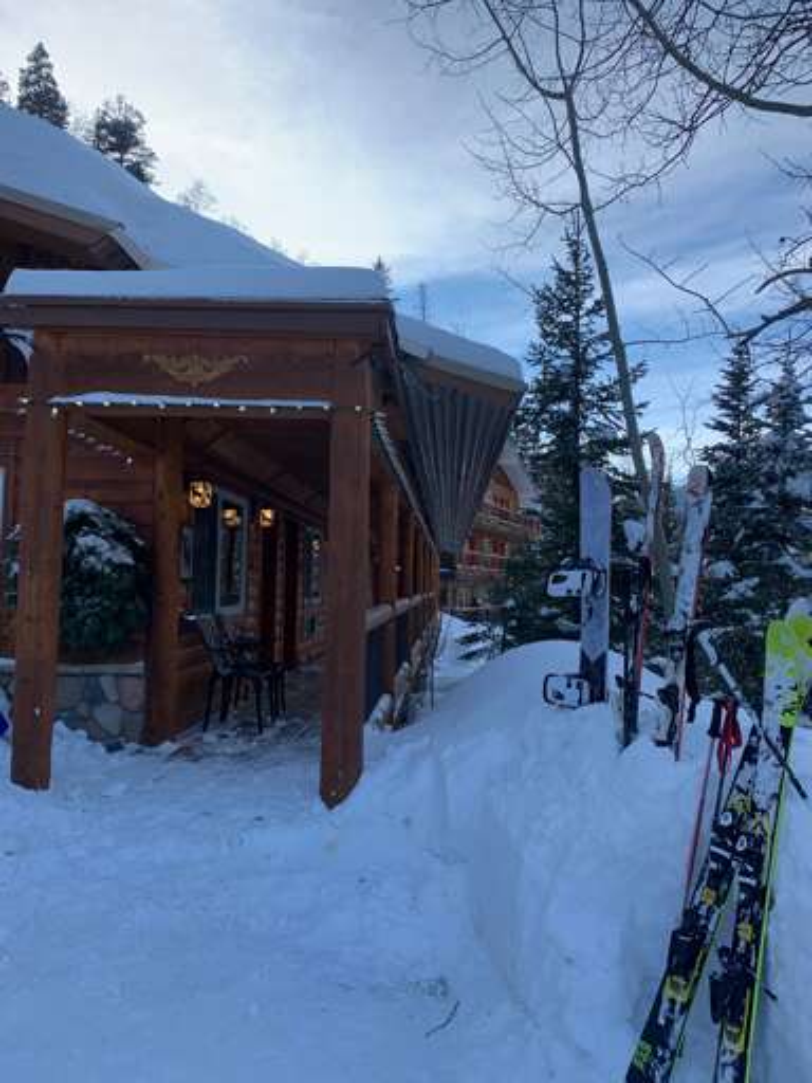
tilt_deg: +3.9
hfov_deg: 53.1
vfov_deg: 67.3
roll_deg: -0.4
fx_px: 813
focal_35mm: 26
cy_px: 542
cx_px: 406
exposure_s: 1/1054
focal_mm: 4.25
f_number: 1.8
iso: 25
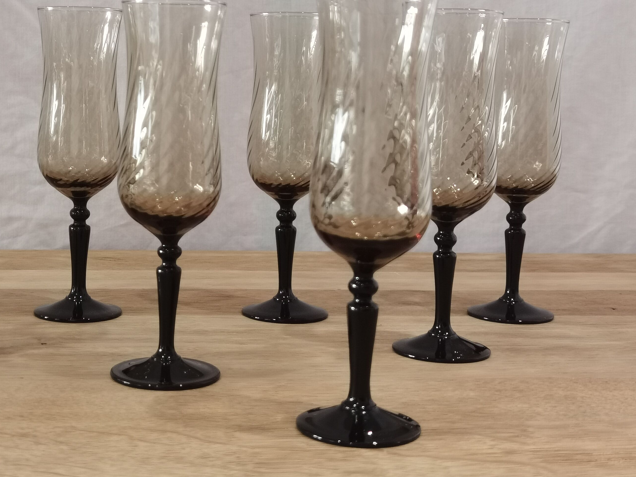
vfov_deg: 23.6
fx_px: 1139
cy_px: 213
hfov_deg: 30.9
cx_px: 199
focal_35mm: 62
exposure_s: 1/100
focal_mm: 6.71
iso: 125
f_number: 1.9
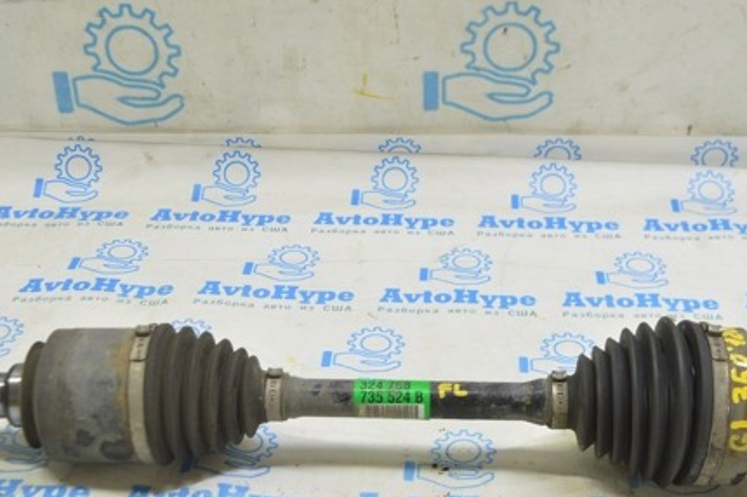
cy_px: 260
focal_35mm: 58
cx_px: 415
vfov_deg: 23.3
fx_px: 1203
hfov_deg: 34.5
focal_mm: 26
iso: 400
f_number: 5.6
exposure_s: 1/20
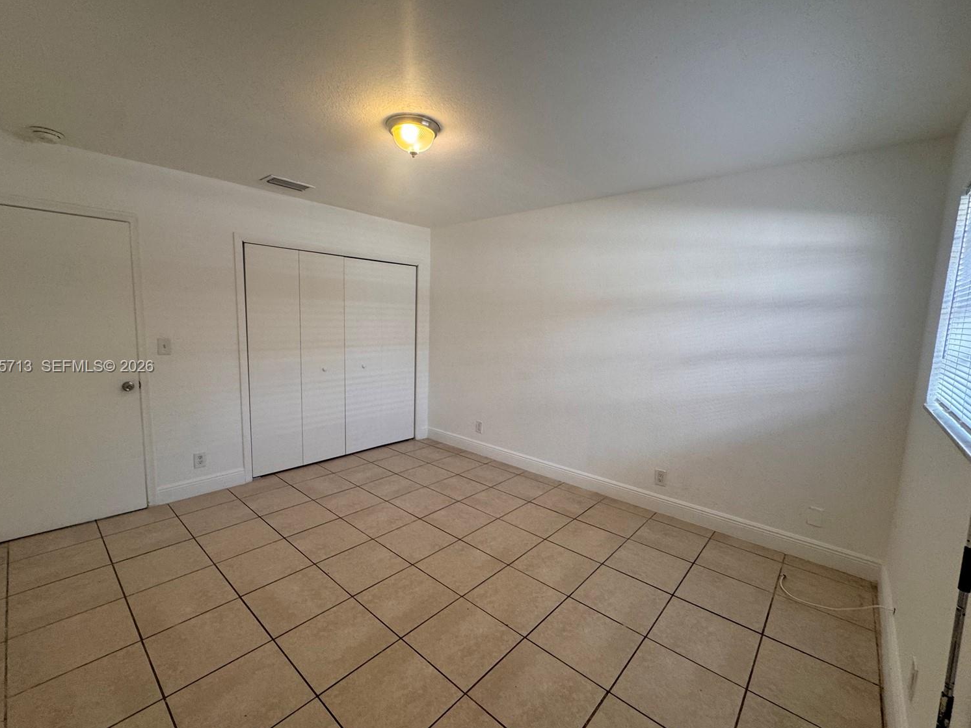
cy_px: 367
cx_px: 472
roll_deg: -1.3
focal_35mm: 15
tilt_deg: -7.9
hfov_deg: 98.1
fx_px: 421
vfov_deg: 81.8
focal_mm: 2.22
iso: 160
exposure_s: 1/120
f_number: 2.2
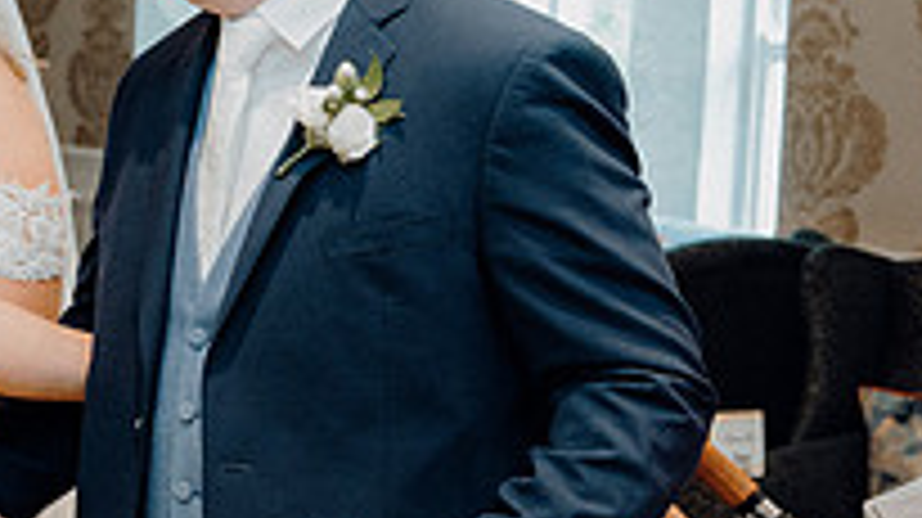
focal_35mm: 98
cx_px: -198
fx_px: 2394
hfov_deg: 20.3
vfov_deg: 12.3
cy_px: 227
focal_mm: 33
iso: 2500
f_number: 3.5
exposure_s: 1/160
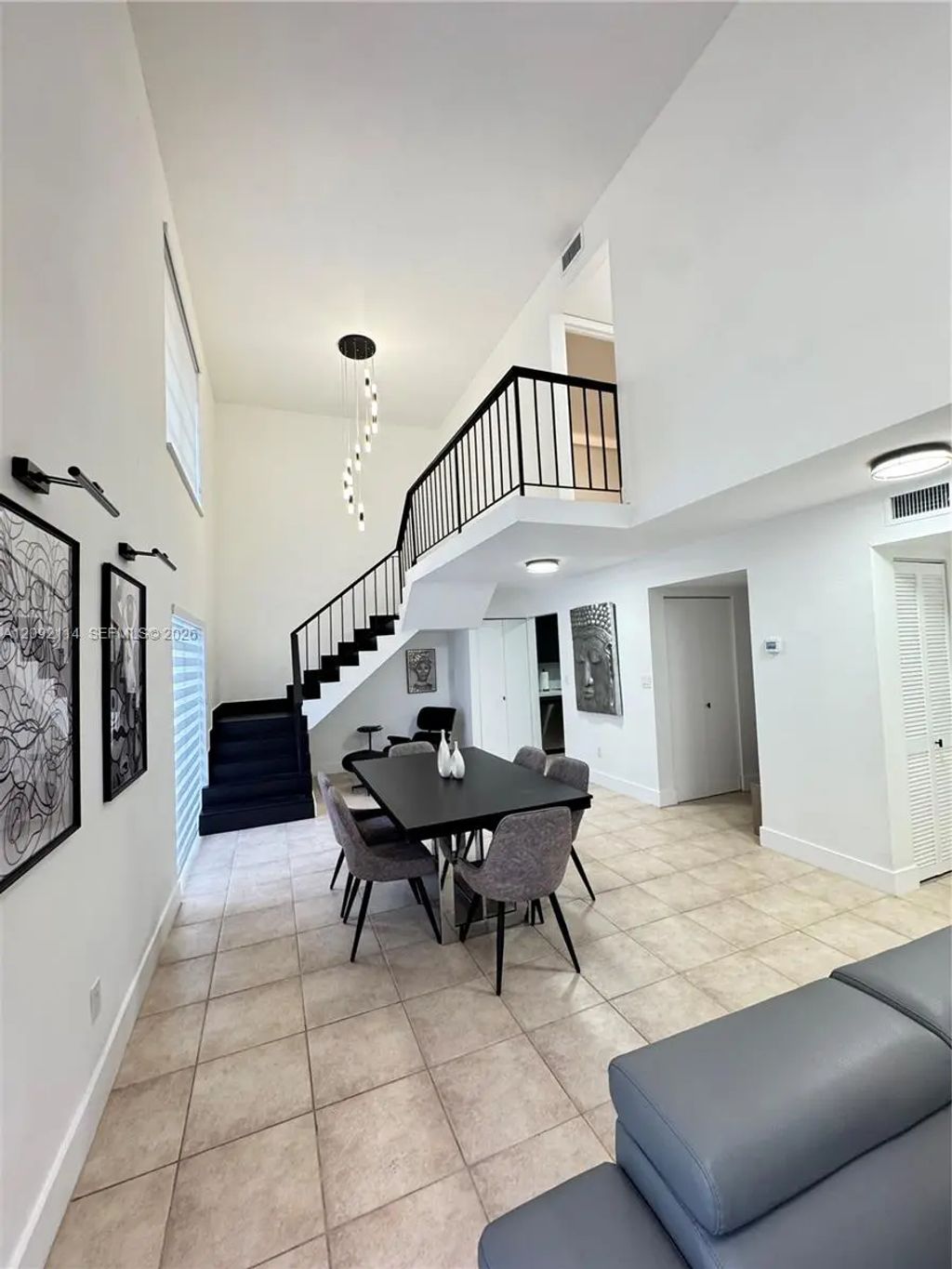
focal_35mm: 14
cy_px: 634
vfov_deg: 102.1
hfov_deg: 85.7
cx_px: 476
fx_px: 513
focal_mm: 2.22
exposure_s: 1/60
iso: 250
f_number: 2.2
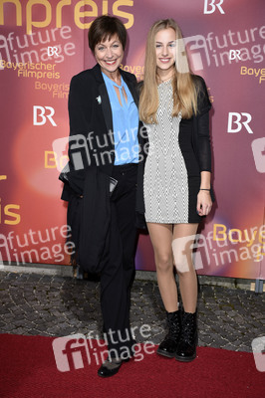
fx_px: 531
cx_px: 132
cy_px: 199
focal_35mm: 48
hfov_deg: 28.0
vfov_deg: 41.1
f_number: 6.3
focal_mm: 32
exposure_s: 1/160
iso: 250
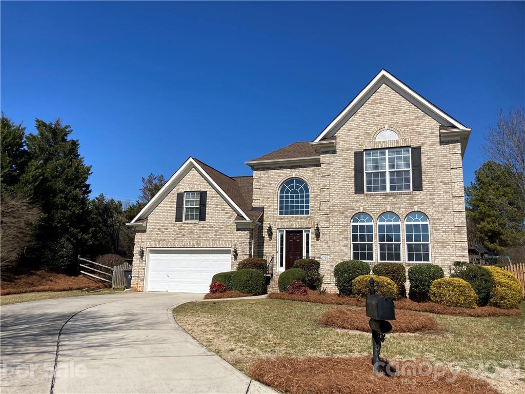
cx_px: 262
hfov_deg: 63.4
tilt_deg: +9.9
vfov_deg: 49.7
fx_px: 425
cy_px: 197
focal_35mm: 28
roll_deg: -1.8
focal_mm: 3.99
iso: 20
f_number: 1.8
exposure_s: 1/3205
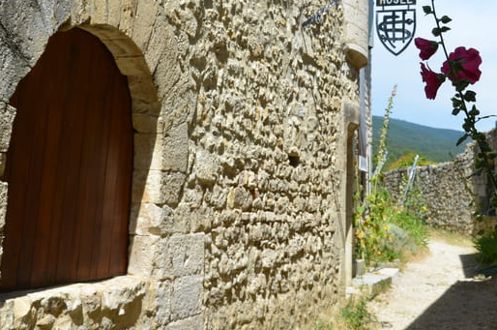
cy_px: 70
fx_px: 868
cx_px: 276
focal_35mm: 63
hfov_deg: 31.9
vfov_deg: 21.3
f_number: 8
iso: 110
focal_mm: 24
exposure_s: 1/250
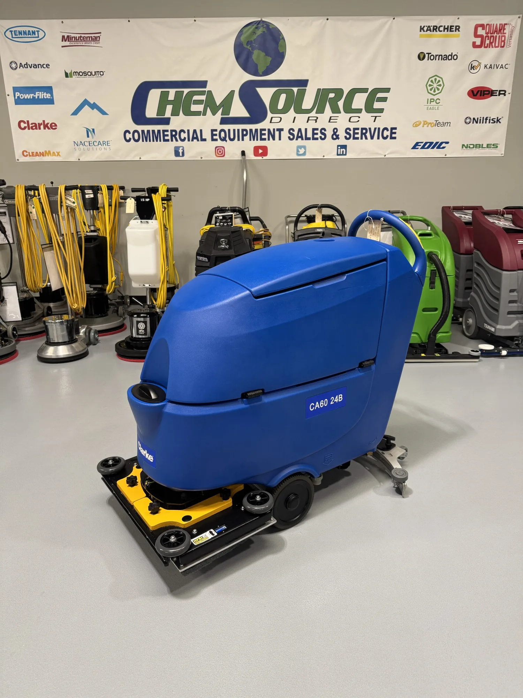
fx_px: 483
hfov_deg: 56.8
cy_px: 349
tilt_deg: -18.3
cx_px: 262
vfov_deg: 71.6
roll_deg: +1.9
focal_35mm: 24
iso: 160
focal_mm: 6.76
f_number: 1.78
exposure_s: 1/120
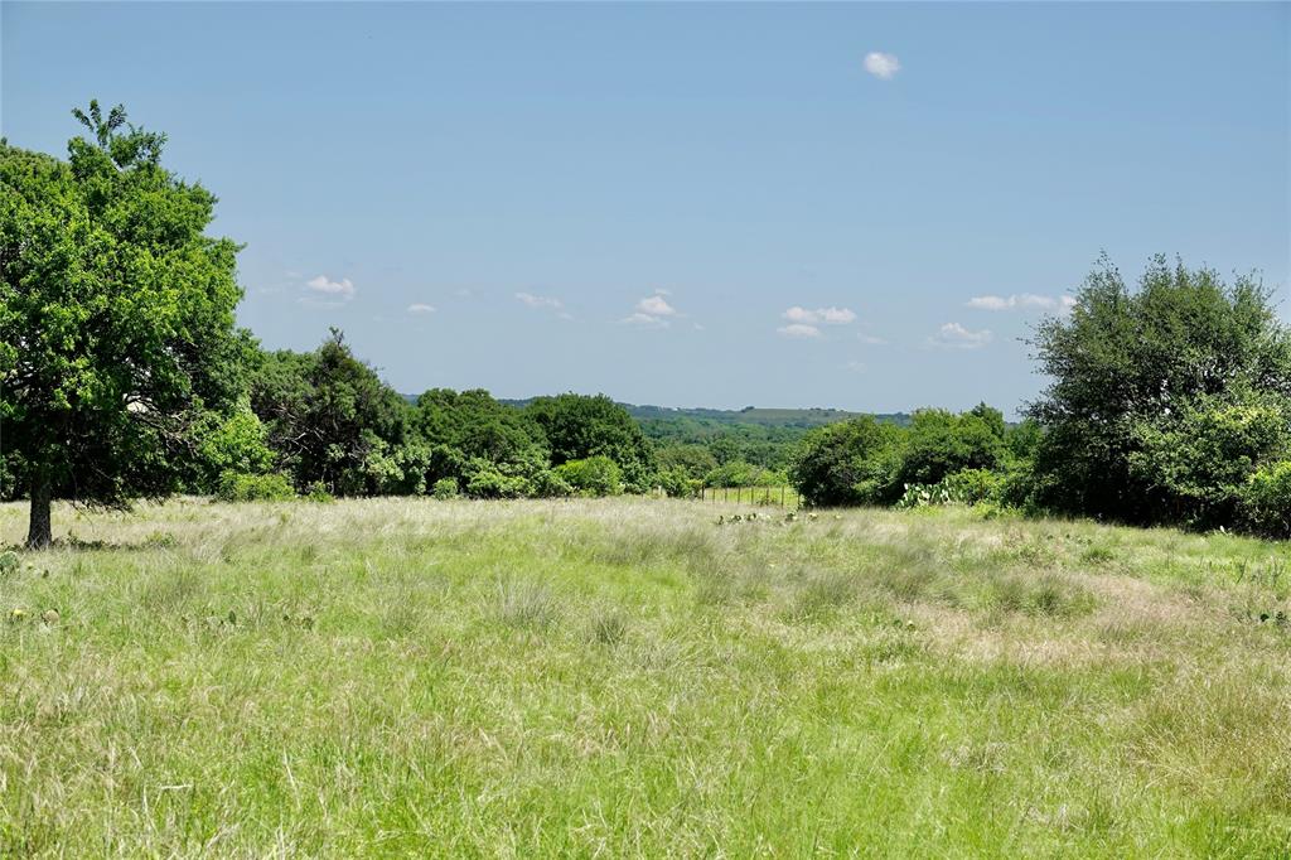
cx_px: 646
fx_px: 2581
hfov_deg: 28.1
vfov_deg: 18.9
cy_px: 430
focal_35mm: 72
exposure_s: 1/800
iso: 100
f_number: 4
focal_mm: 26.42
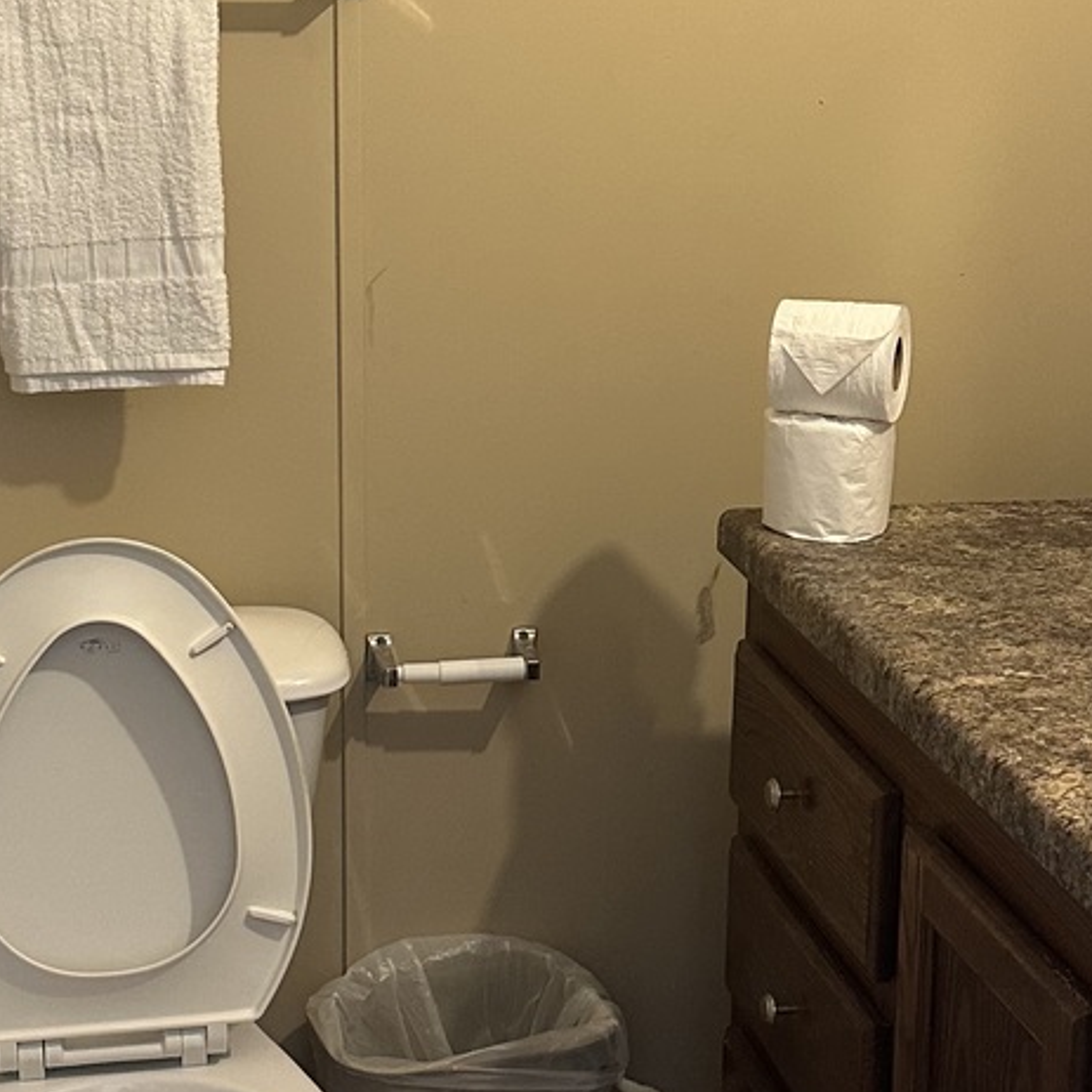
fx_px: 2356
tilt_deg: -11.5
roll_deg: -0.6
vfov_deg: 26.1
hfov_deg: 26.0
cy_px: 439
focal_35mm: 66
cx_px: 420
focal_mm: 6.86
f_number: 1.78
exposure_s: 1/60
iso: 320
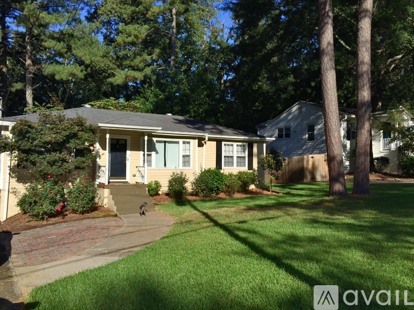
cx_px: 207
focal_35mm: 29
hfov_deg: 61.7
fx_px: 347
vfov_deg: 48.2
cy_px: 155
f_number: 2.2
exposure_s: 1/3165
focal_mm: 4.15
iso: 32
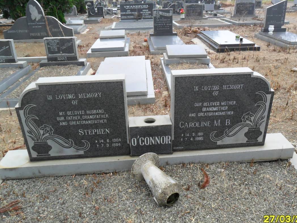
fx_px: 266
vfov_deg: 45.4
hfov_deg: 58.3
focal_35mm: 31
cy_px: 115
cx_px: 161
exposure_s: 1/250
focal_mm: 4.9
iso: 100
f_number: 3.5
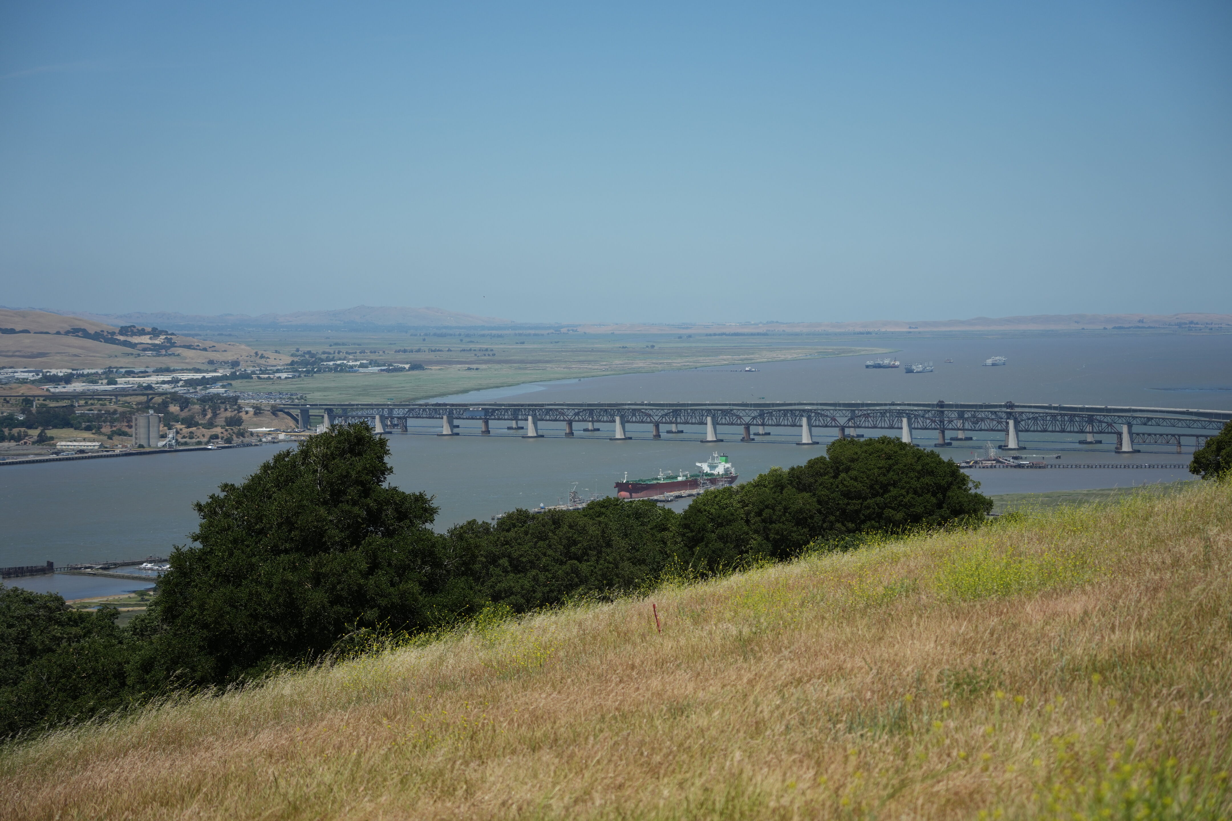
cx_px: 616
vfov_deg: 17.1
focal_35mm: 80
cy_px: 410
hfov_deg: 25.4
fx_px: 2738
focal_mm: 80
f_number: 5
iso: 400
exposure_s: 1/3200
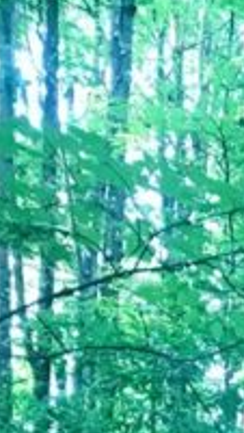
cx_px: 738
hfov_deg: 8.4
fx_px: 1399
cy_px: 639
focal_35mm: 122
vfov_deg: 16.1
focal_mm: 3.99
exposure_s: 1/20
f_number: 1.8
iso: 40
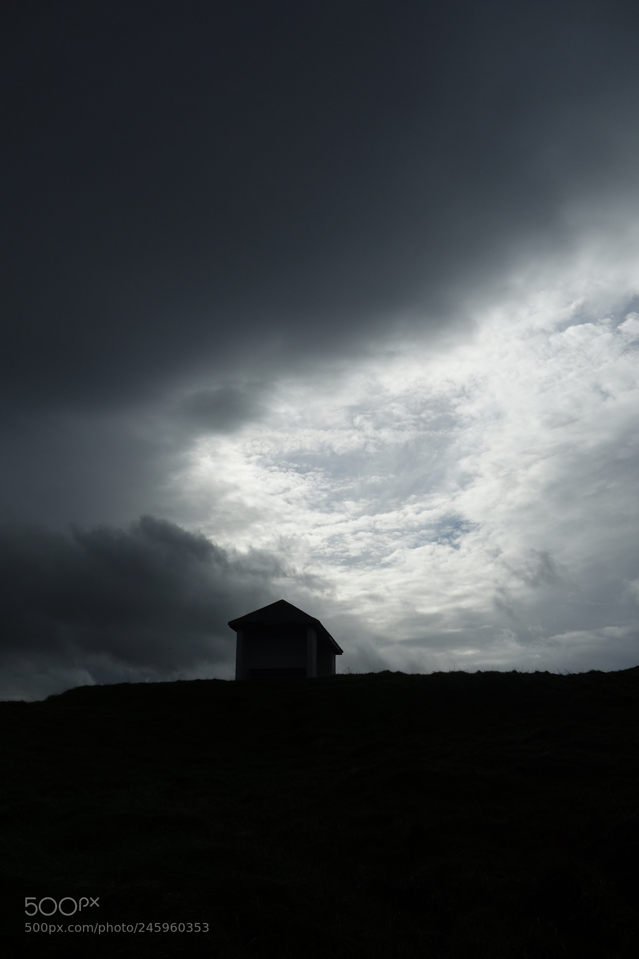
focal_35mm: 37
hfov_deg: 35.9
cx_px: 320
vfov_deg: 51.9
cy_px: 480
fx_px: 985
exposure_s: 1/800
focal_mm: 13.75
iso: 125
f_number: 7.1
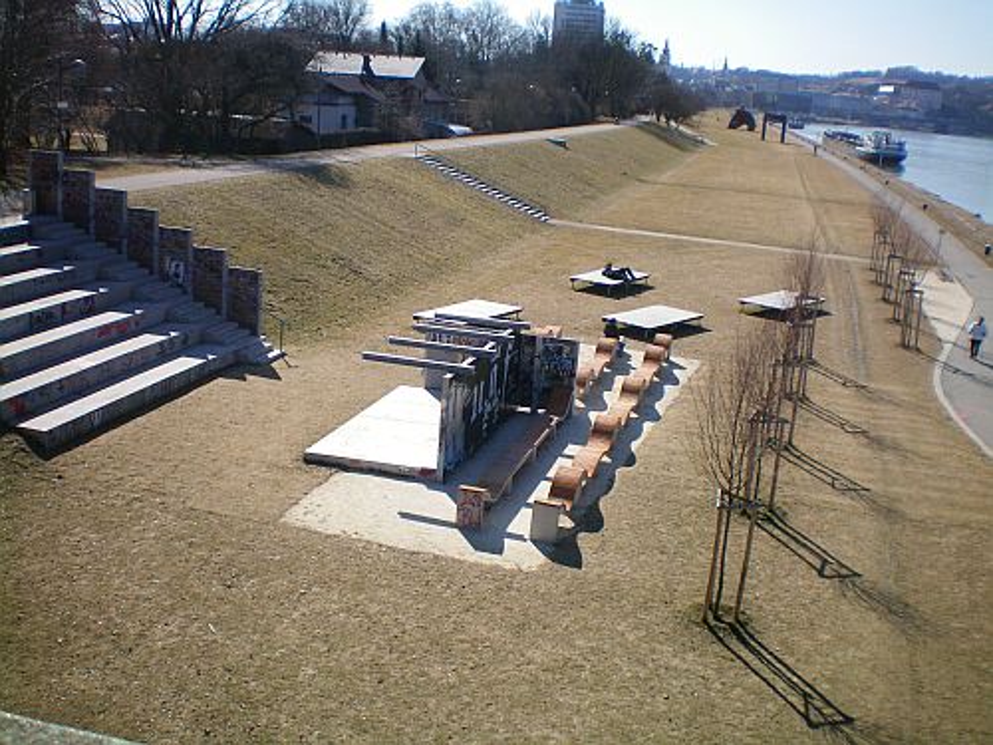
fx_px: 1090
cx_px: 496
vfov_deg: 37.7
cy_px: 372
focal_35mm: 38
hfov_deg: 49.0
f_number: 4.6
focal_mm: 6.3
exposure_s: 1/400
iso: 64
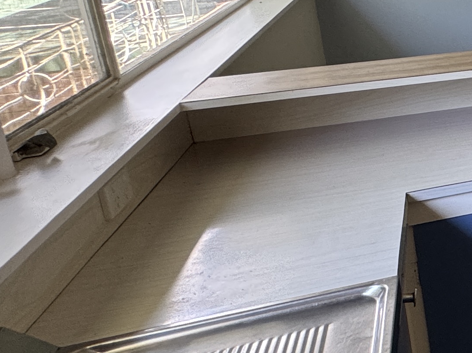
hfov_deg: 23.7
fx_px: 709
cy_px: 40
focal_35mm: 52
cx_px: 798
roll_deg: +0.5
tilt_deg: -14.0
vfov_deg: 27.1
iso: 160
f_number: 2.2
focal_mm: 2.22
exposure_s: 1/99
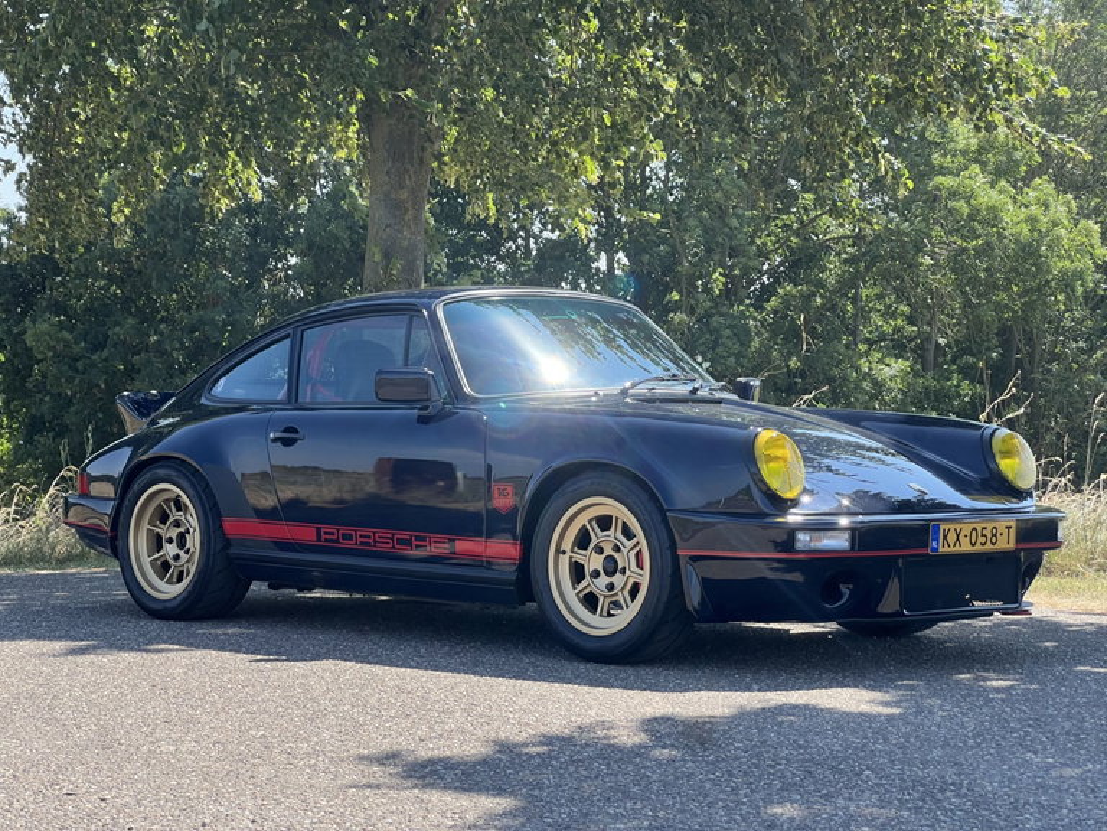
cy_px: 416
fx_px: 2462
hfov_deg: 25.3
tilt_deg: -1.3
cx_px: 554
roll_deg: +2.5
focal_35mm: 77
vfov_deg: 19.1
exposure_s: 1/265
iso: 32
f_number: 2.8
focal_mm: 9
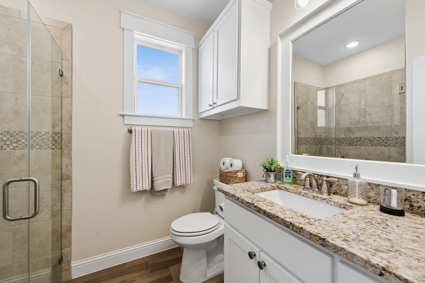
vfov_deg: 81.3
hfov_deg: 104.2
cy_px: 142
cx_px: 212
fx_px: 165
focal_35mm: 14
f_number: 8
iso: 400
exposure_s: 1/50
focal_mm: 14
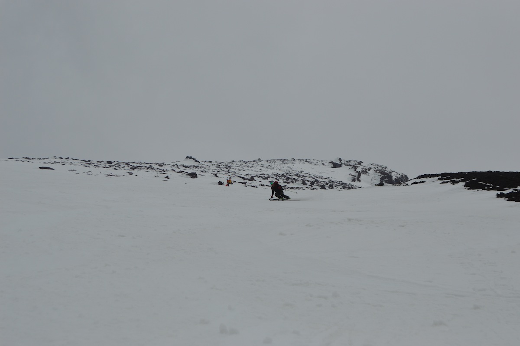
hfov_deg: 41.1
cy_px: 173
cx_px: 260
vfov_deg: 28.0
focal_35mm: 48
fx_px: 693
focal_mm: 32
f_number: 7.1
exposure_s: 1/2000
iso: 160
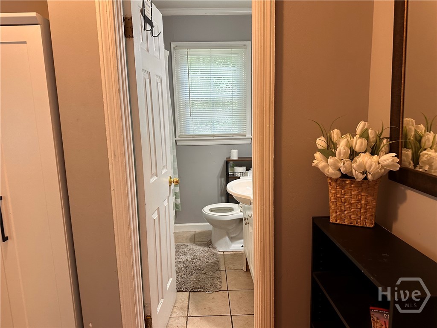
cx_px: 218
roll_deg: +1.9
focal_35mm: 24
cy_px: 164
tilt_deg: -7.4
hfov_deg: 71.6
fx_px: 303
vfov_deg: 56.8
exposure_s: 1/60
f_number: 1.78
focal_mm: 6.86
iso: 250
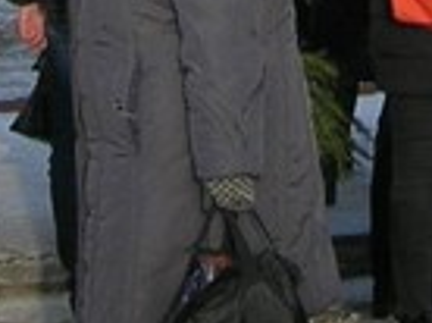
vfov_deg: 5.0
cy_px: -668
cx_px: 382
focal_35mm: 282
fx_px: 3513
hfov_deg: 7.0
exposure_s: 1/398
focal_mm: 7.8
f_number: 4.8
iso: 64
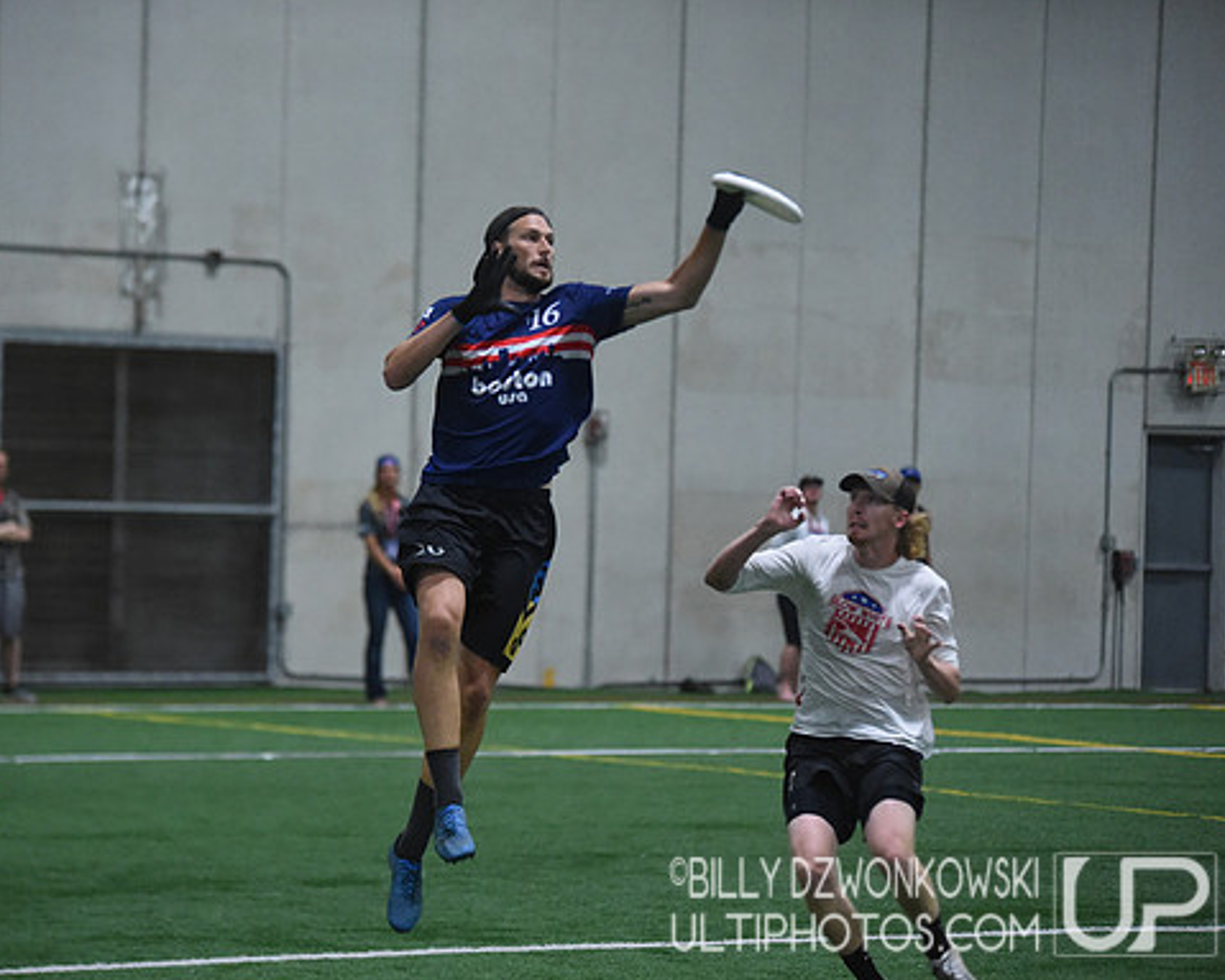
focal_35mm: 159
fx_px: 5763
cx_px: 506
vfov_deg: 9.7
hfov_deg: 12.1
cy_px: 490
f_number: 2.8
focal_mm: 140
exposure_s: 1/640
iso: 10000
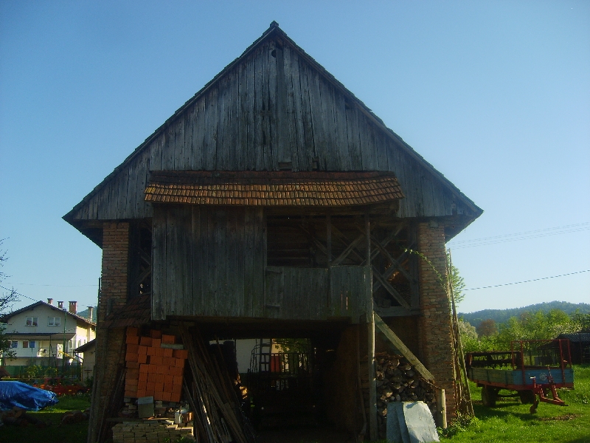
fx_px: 597
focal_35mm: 35
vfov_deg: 40.7
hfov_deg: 52.6
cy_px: 222
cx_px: 295
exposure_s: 1/500
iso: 50
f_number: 2.8
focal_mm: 5.8
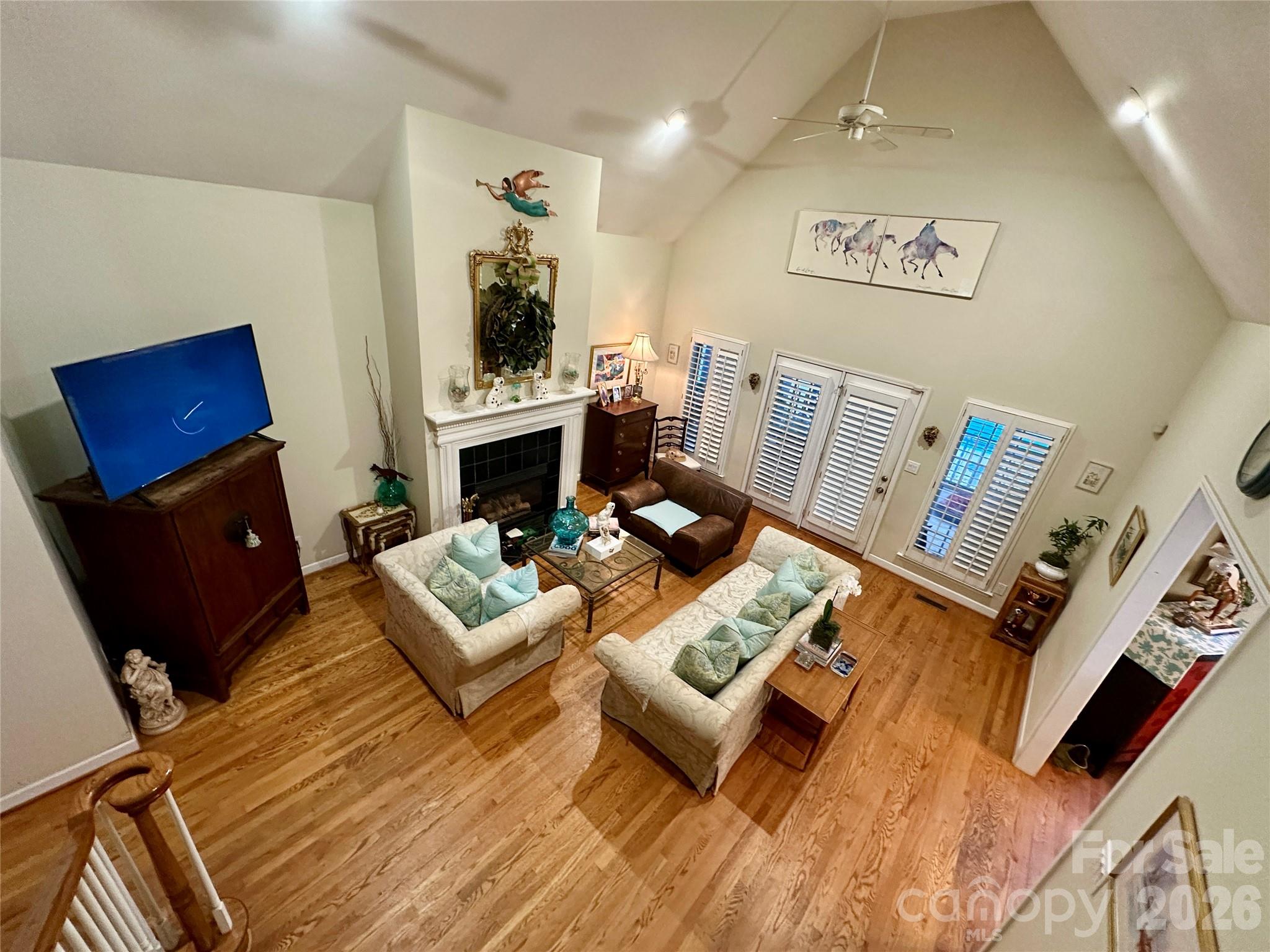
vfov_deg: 85.7
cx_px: 635
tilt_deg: -25.4
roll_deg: -7.5
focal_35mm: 14
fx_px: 514
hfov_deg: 102.1
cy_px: 476
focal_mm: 2.22
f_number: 2.2
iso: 640
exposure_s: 1/60
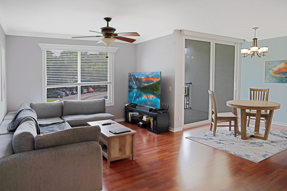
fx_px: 191
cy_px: 96
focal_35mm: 24
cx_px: 144
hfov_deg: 73.7
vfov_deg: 53.1
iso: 100
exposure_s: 1/125
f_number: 8
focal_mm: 24
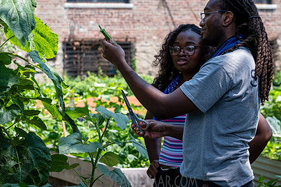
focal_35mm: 132
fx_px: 1029
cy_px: 62
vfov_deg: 10.4
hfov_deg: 15.5
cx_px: 136
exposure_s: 1/500
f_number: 5
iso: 200
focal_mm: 69
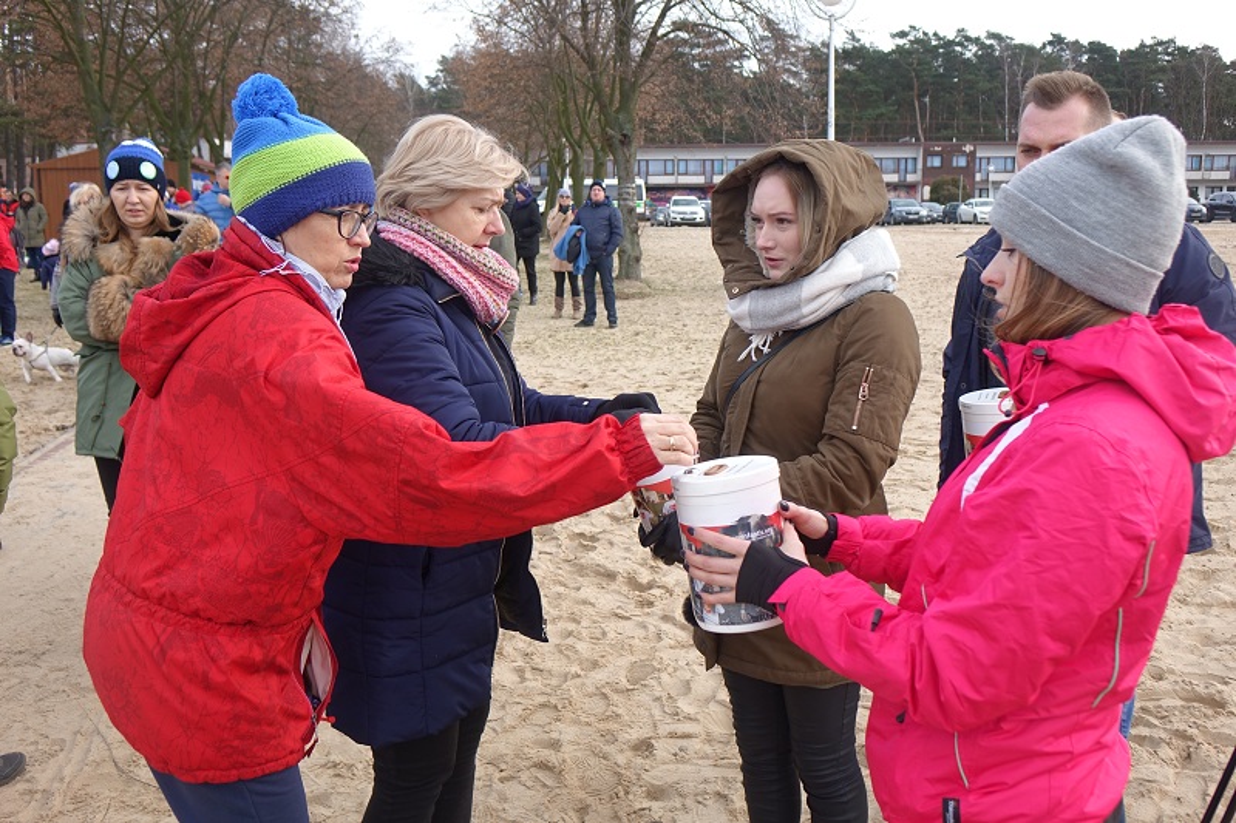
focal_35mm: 32
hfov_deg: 58.7
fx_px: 1098
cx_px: 618
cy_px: 412
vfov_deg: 41.1
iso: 125
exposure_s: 1/400
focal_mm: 11.8
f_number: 2.8
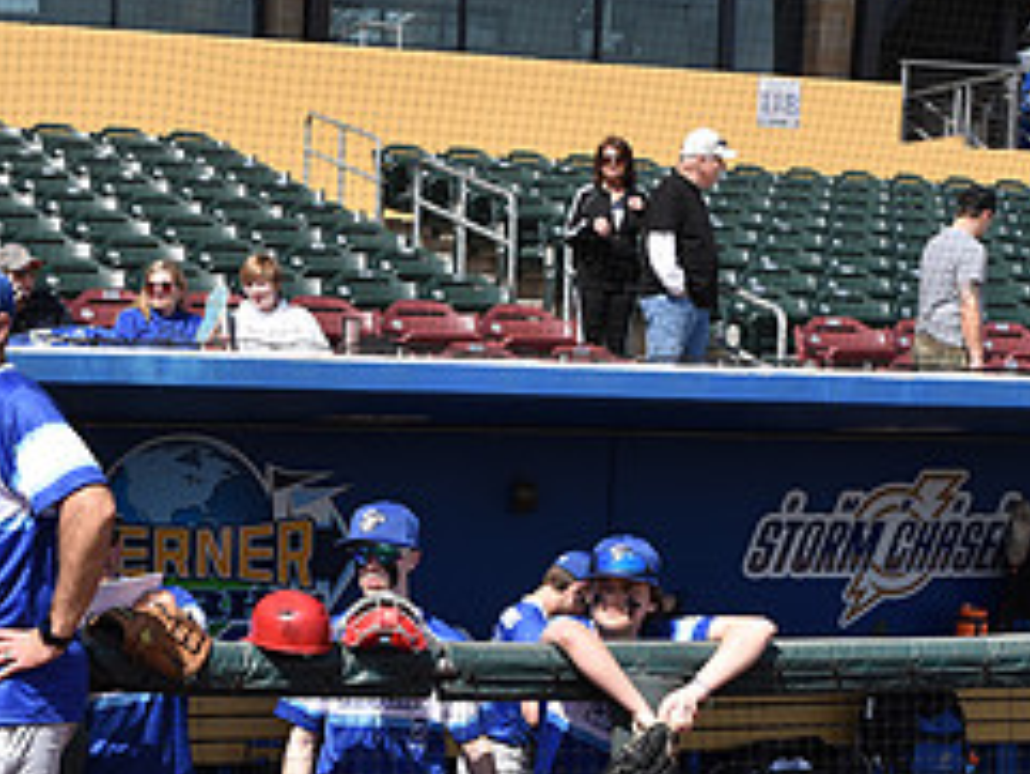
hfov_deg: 25.8
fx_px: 2203
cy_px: 661
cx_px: 205
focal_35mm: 74
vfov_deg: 19.6
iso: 200
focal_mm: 32
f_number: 9
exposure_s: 1/320
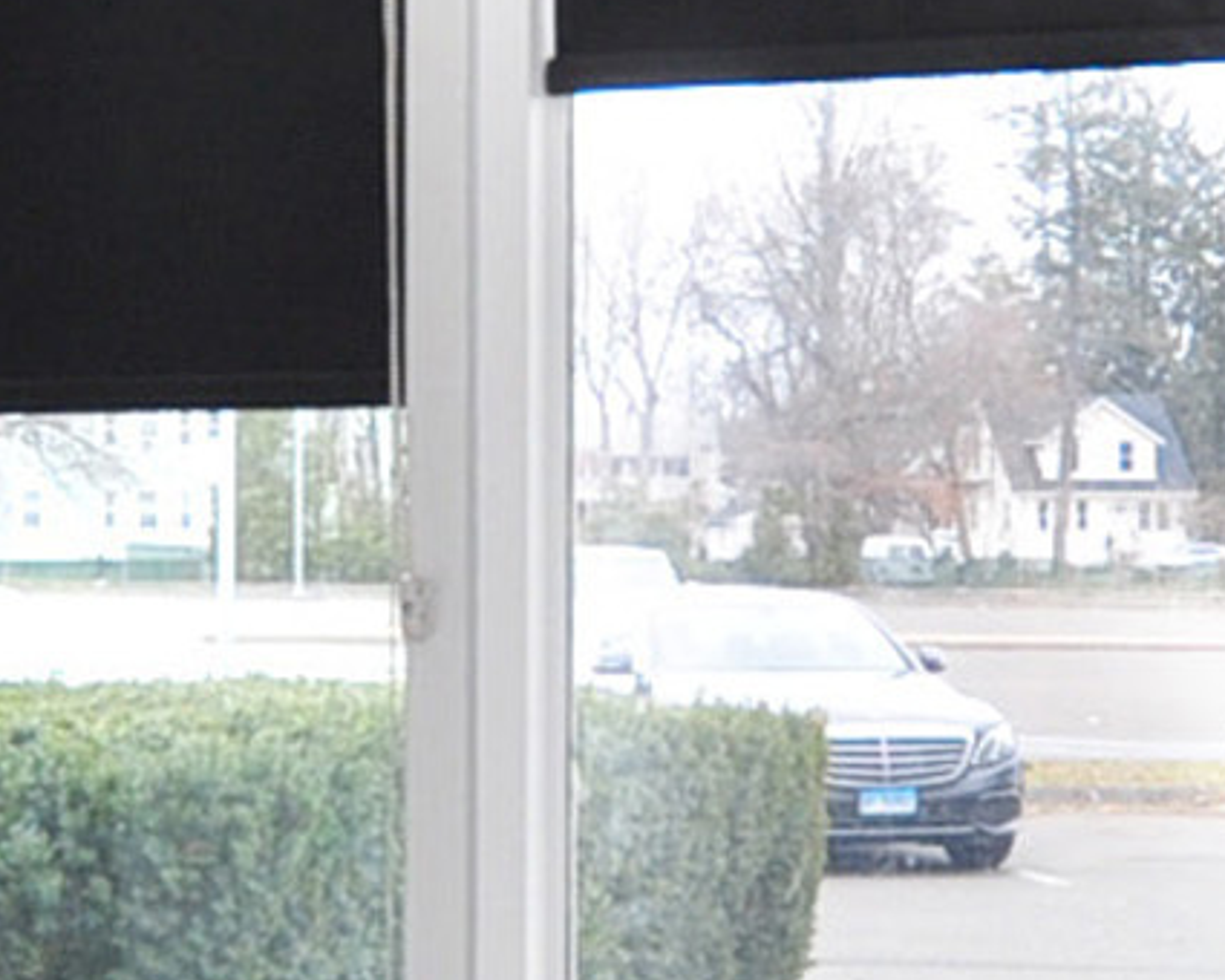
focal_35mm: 96
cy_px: 476
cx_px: 441
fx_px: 3481
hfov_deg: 19.9
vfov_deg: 16.0
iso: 200
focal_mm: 10
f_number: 5
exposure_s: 1/100
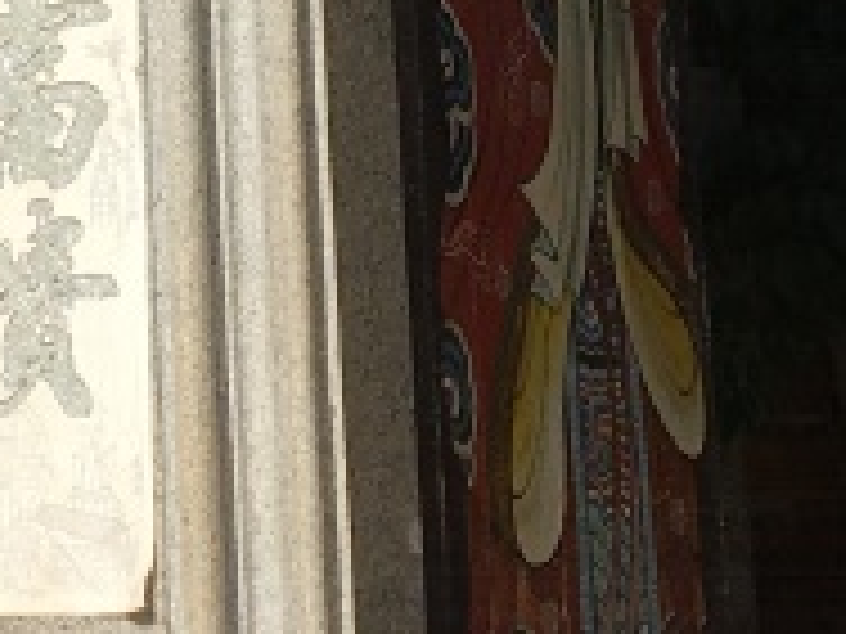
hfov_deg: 10.6
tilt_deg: +15.9
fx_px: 4521
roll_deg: +1.9
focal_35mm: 185
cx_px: 108
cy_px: -679
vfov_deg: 7.7
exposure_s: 1/1923
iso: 25
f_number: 2.2
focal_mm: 4.15
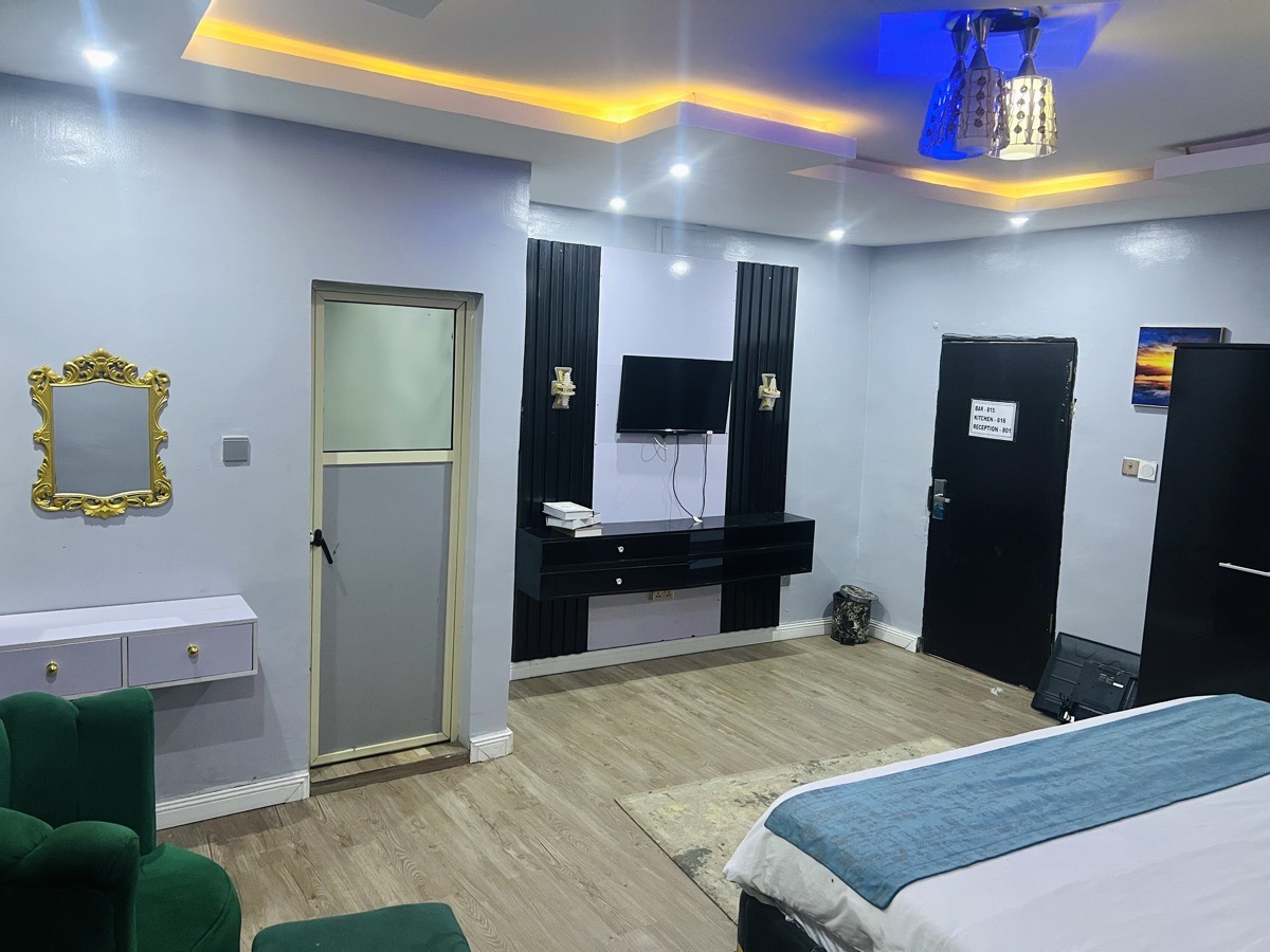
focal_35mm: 26
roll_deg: -2.3
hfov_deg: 67.3
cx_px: 635
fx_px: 954
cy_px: 476
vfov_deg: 53.1
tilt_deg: -7.3
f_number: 1.5
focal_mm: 5.7
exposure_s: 1/37
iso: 400
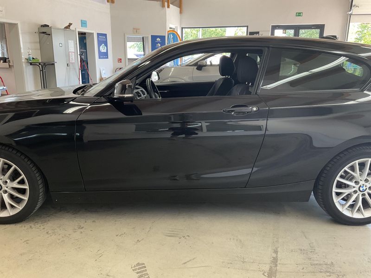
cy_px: 139
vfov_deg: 48.2
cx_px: 186
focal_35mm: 29
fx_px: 311
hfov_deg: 61.7
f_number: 1.8
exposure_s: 1/66
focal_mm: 3
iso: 64
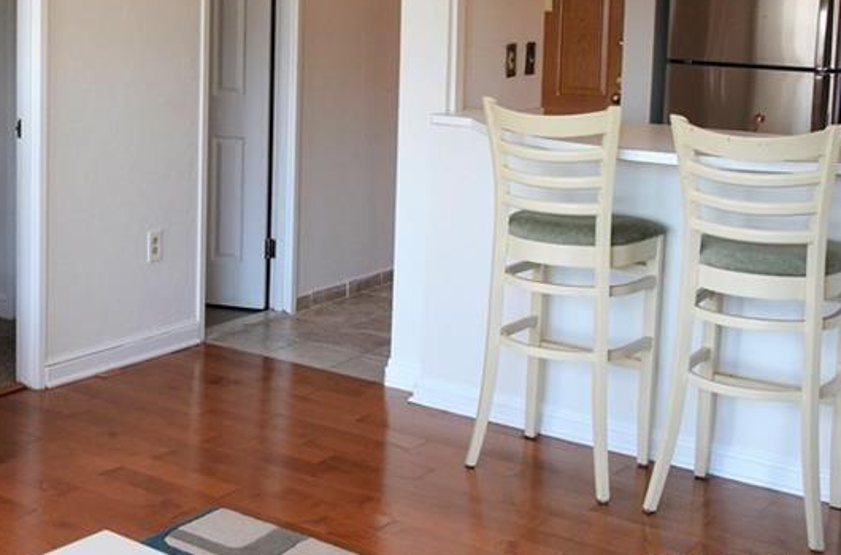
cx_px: 95
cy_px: 86
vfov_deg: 22.8
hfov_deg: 32.9
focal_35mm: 58
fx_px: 1351
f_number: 5
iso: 400
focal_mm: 20
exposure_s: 1/100
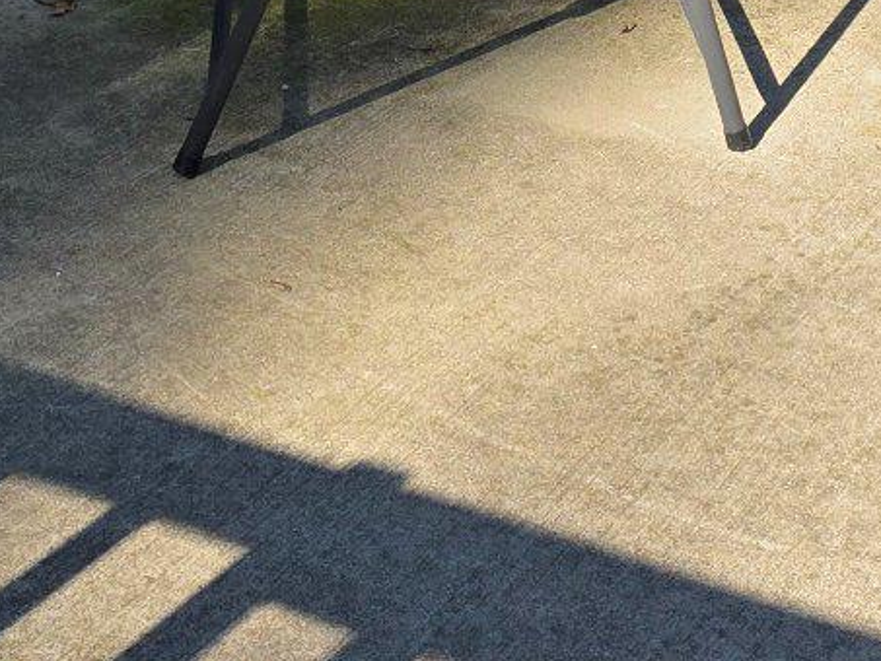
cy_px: -364
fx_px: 2648
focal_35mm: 104
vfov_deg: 13.3
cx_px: 366
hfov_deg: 18.9
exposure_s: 1/3891
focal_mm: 6.3
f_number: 1.7
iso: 80
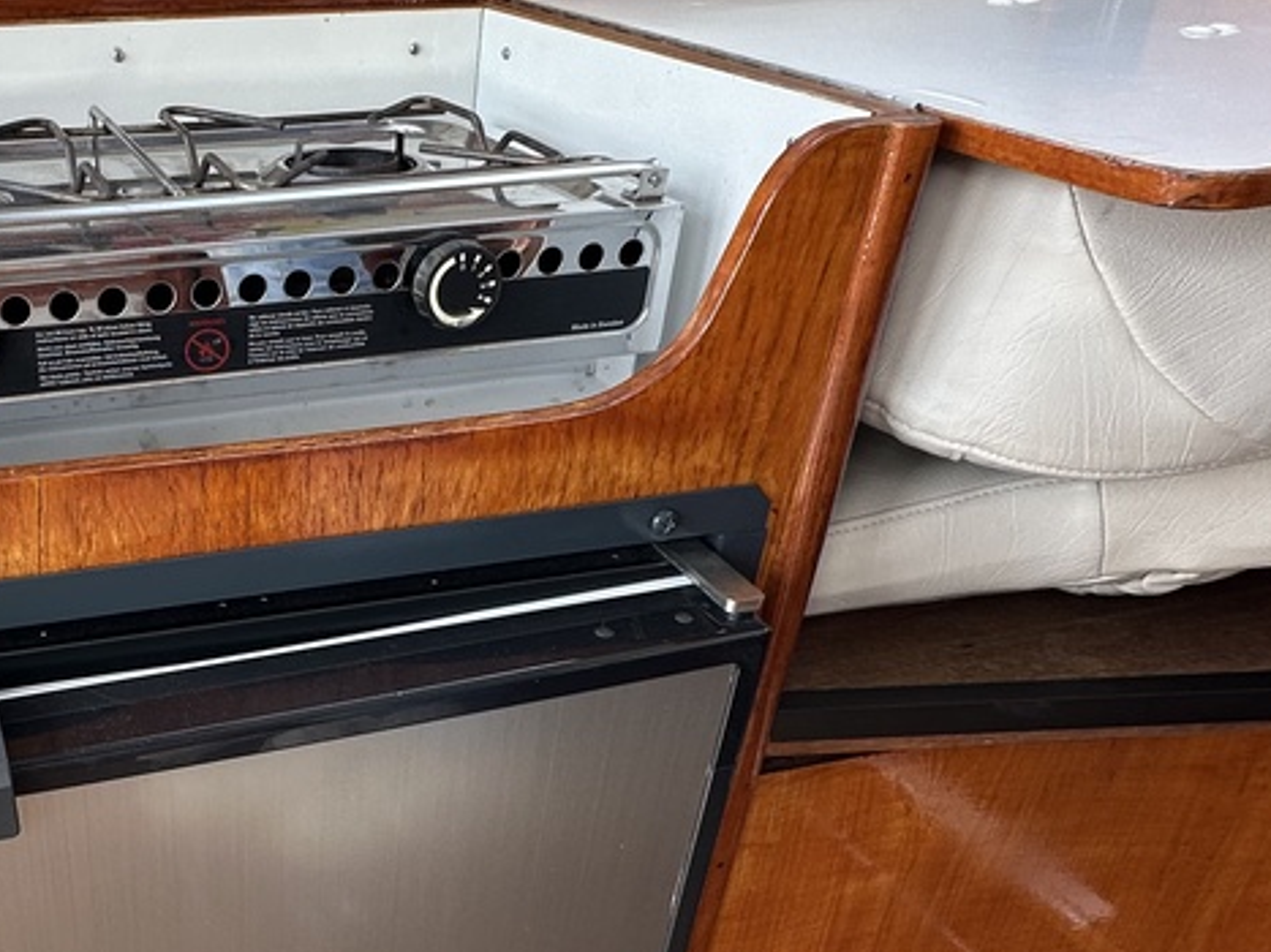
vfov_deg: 39.1
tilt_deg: -33.0
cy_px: 650
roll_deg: -0.5
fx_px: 1321
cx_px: 201
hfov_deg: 47.7
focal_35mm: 36
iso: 40
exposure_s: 1/116
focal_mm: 2.22
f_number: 2.2
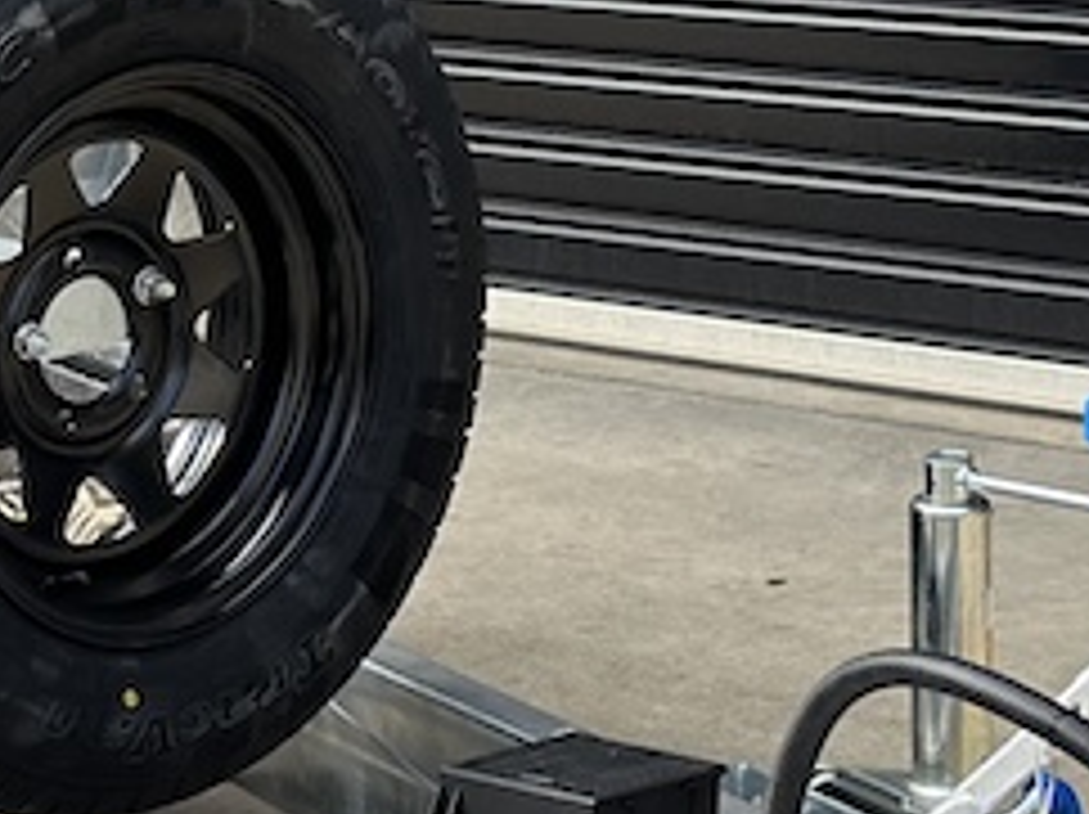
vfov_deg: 9.3
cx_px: -256
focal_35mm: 159
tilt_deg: -9.7
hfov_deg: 12.1
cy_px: 351
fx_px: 4997
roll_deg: +1.6
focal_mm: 6.86
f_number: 1.78
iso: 80
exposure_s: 1/1414
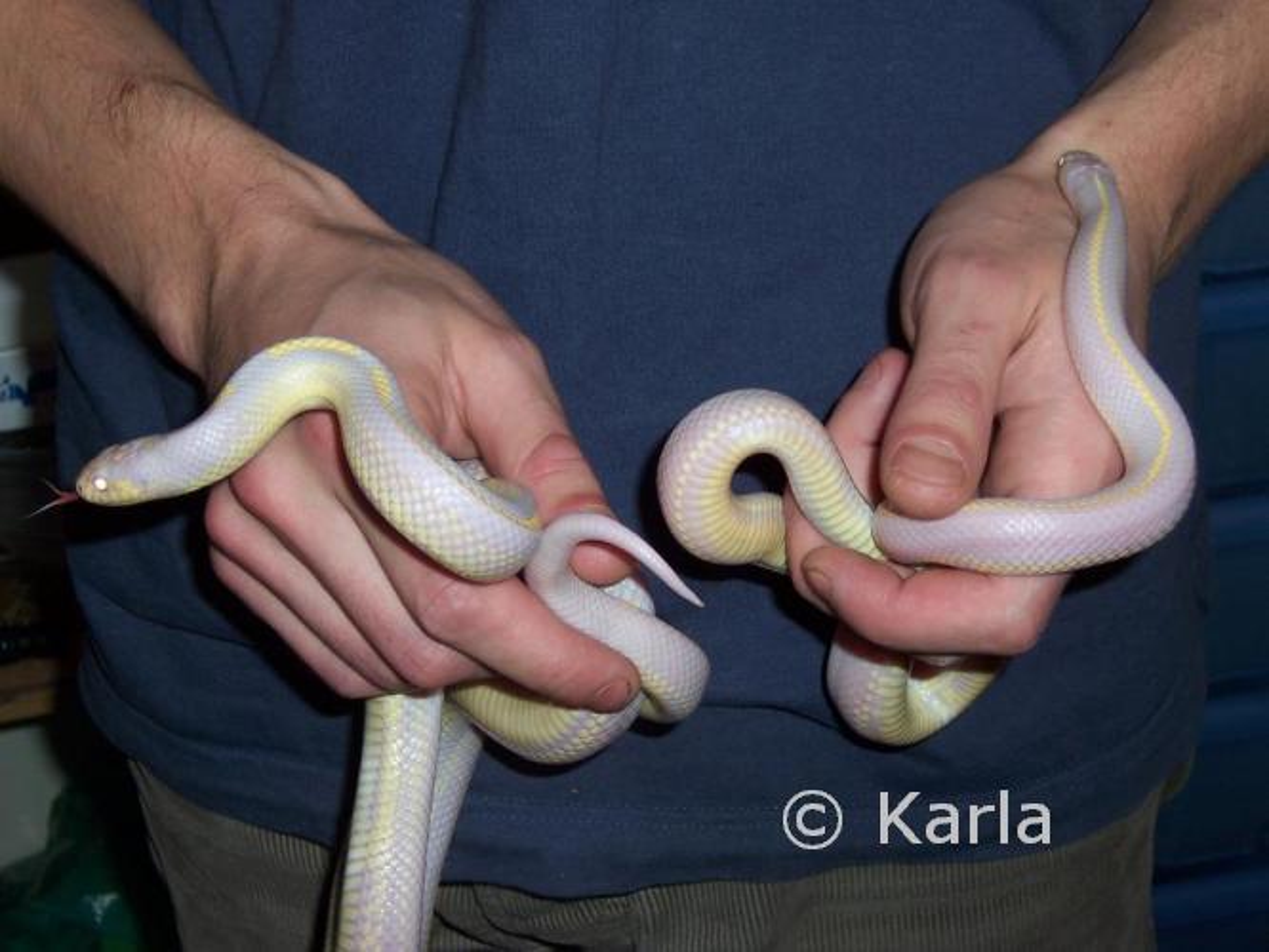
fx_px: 2677
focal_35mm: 73
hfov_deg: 26.7
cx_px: 634
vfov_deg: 20.2
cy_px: 476
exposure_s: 1/90
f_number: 4.3
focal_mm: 12.1
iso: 80
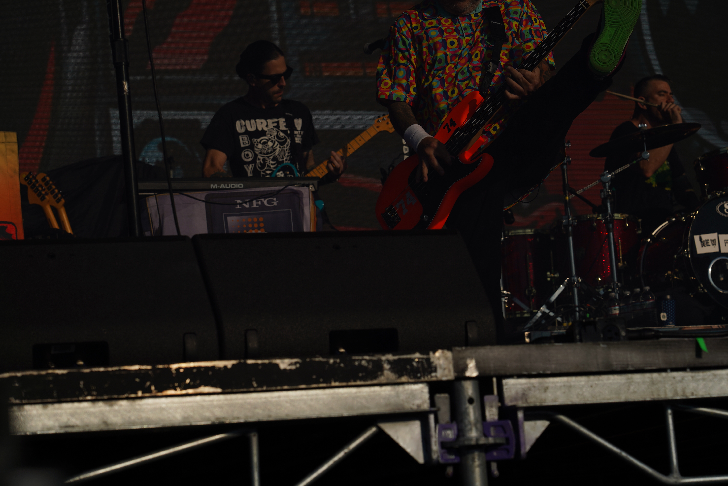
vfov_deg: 13.0
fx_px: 2123
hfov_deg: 19.5
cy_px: 243
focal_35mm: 105
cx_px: 364
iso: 100
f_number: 8
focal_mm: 105
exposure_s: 1/2000
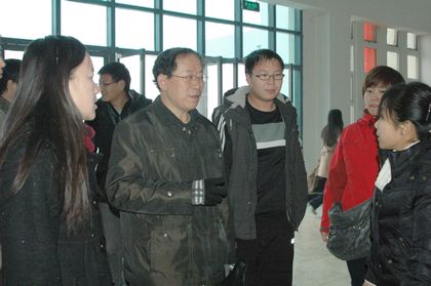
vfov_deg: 31.8
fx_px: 502
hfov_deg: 46.4
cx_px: 216
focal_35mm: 42
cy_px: 143
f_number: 5
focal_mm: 28
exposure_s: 1/60
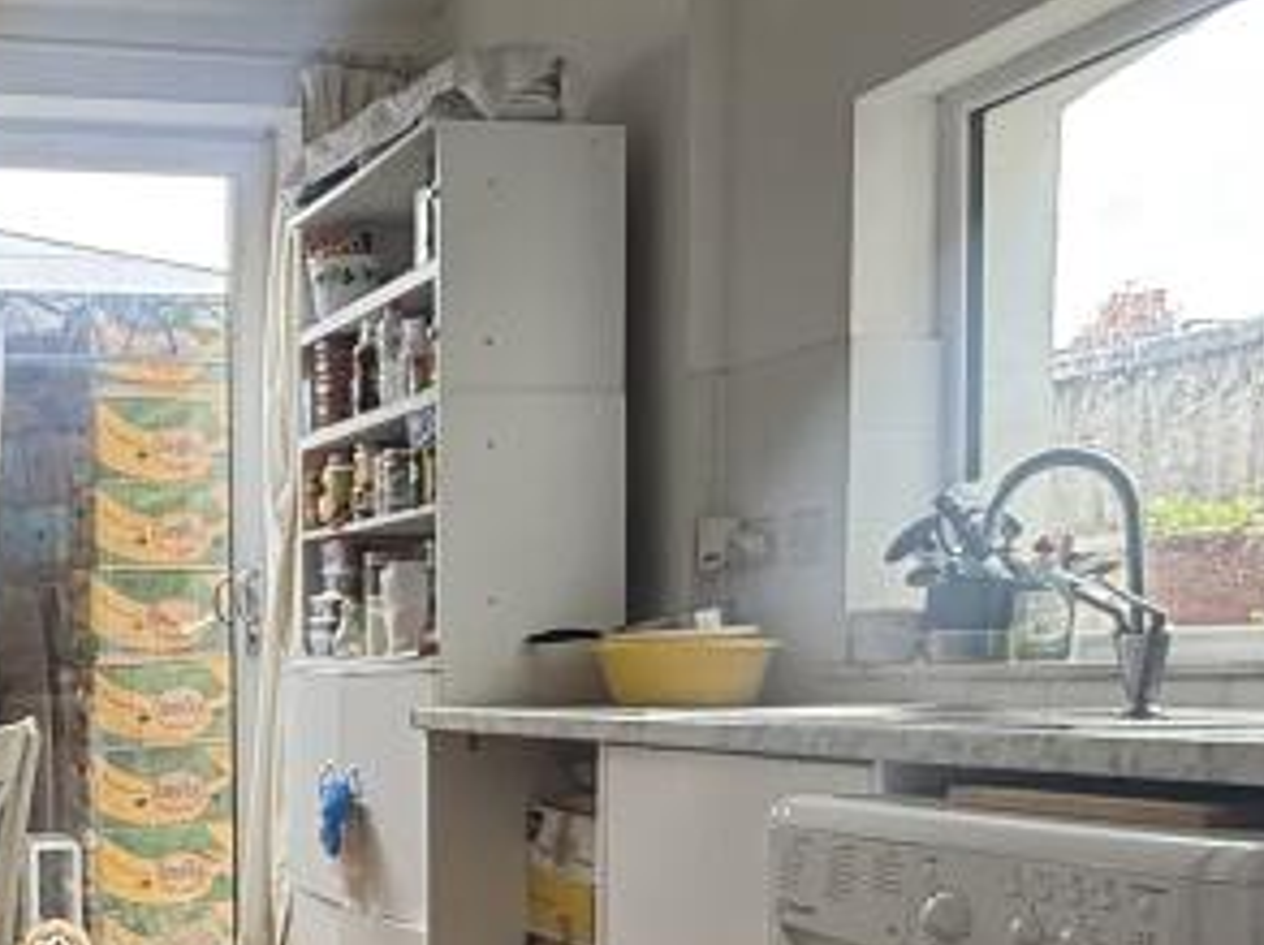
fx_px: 1787
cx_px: 4
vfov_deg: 28.8
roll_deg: +1.0
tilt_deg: -2.9
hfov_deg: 35.3
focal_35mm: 49
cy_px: 794
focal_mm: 2.22
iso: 160
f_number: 2.2
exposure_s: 1/99
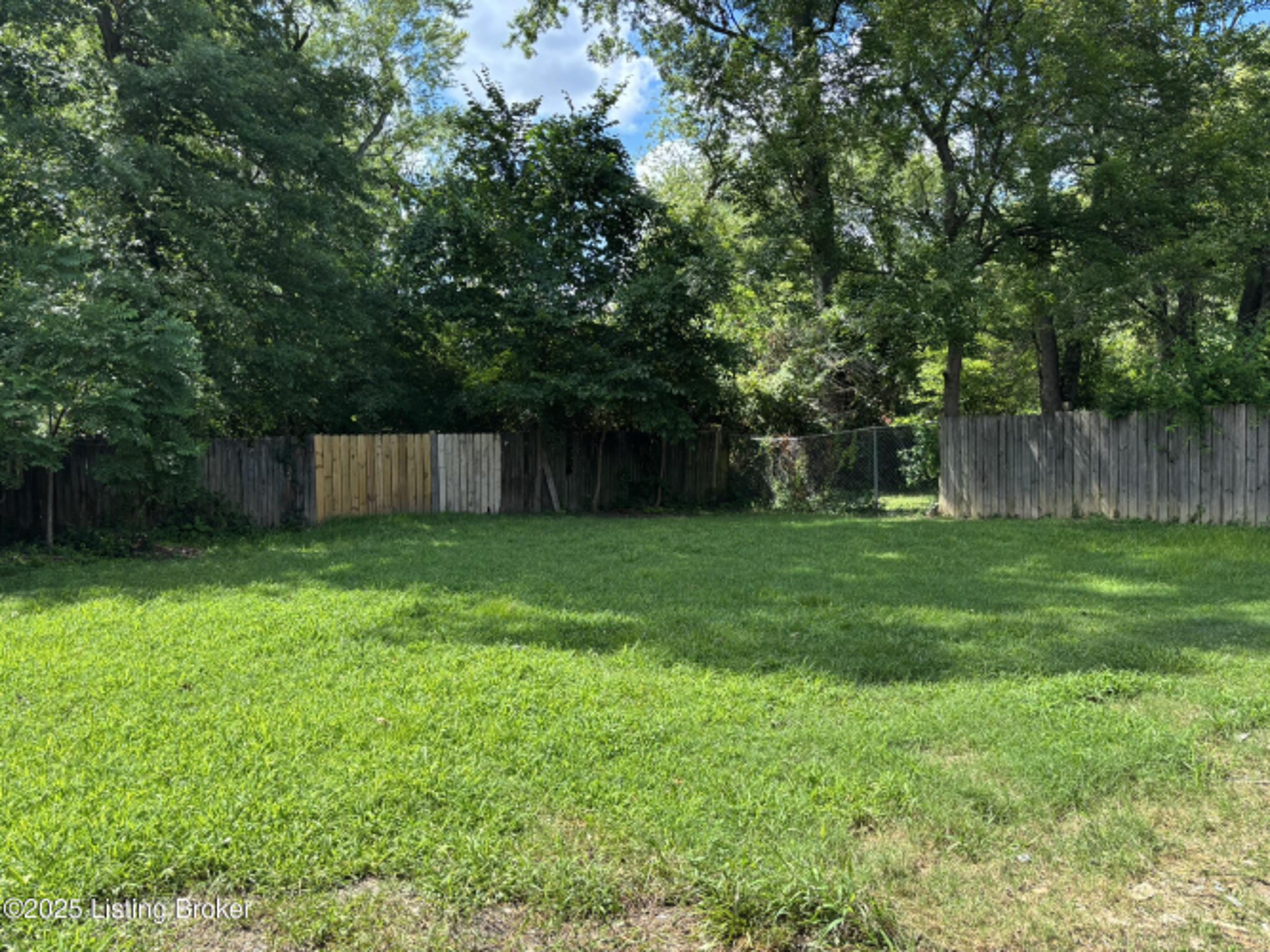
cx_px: 635
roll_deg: +0.0
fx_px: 954
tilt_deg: -3.6
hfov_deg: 67.3
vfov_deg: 53.0
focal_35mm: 26
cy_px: 476
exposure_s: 1/887
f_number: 1.6
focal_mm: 5.96
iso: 50
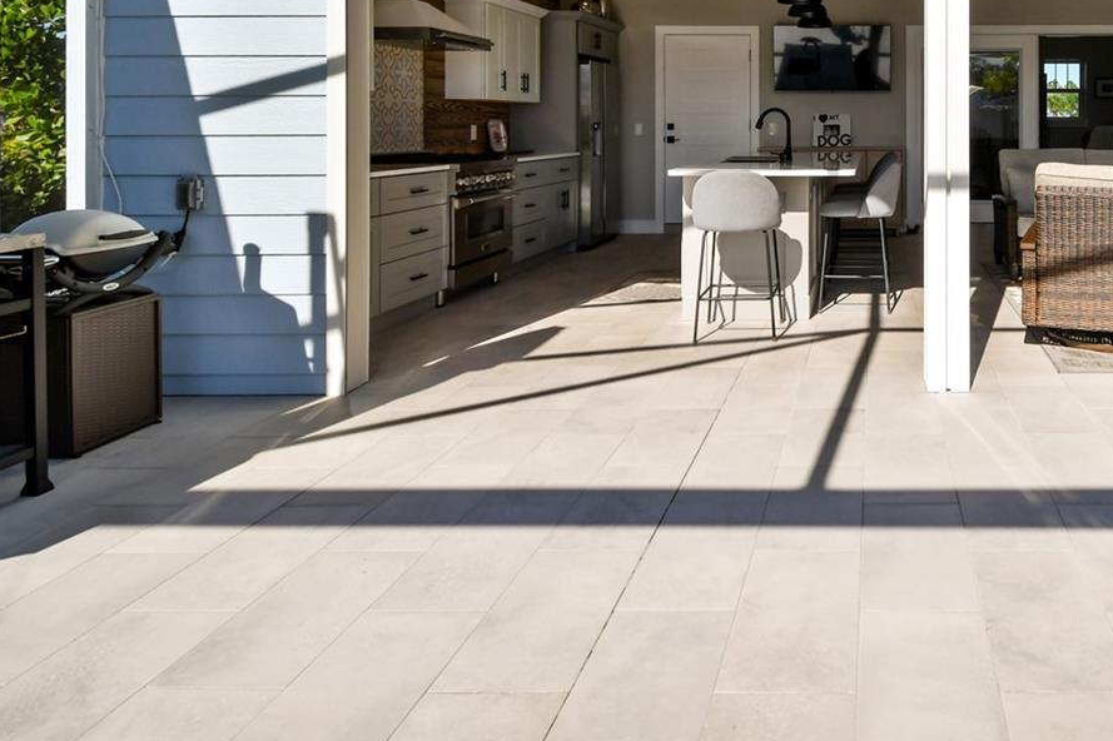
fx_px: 834
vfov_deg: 44.6
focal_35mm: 27
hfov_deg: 62.2
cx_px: 879
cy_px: 110
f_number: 7.1
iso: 100
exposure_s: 1/2500
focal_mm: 10
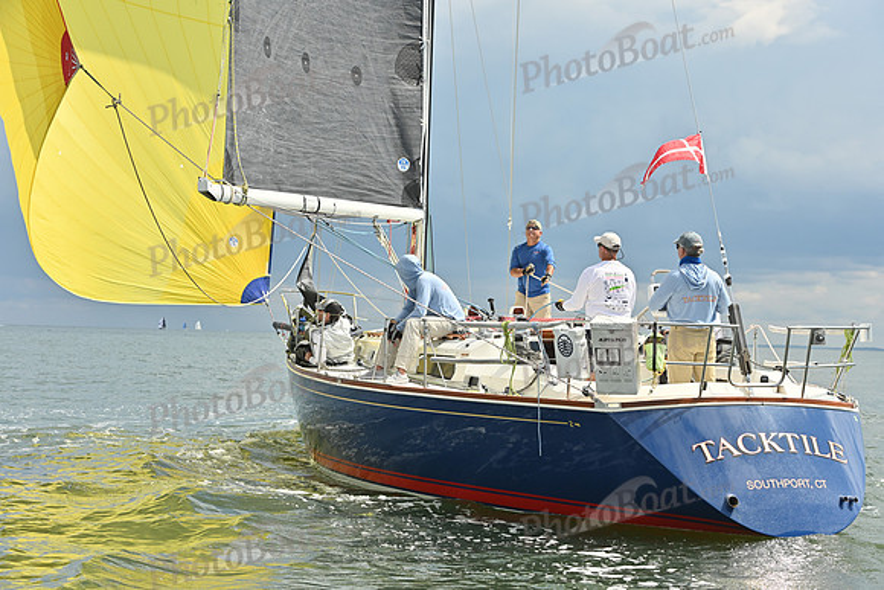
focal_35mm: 70
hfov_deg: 28.8
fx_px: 1719
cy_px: 295
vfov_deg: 19.5
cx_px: 442
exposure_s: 1/1250
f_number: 7.1
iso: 320
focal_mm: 70
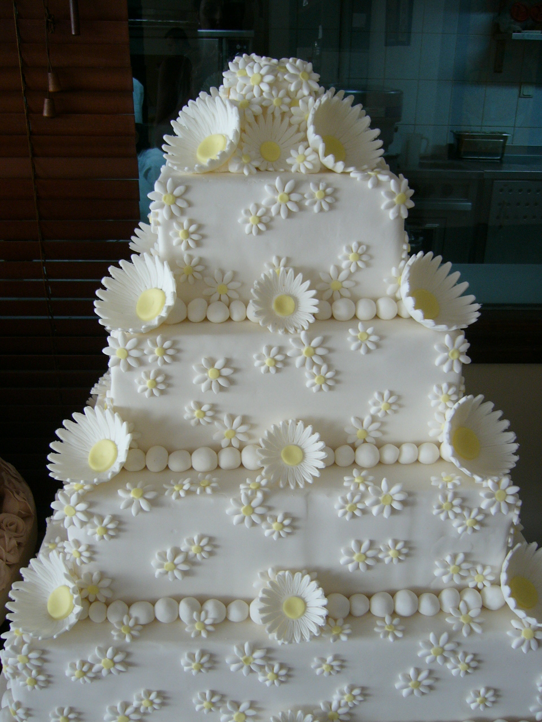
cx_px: 271
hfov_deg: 40.7
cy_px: 361
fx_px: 731
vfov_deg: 52.6
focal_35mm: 35
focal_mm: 5.8
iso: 100
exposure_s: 1/40
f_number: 2.8
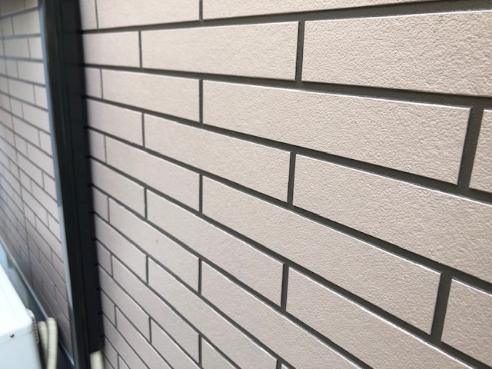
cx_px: 246
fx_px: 398
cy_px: 184
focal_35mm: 28
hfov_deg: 63.4
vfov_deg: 49.7
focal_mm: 3.99
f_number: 1.8
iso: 20
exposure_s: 1/153
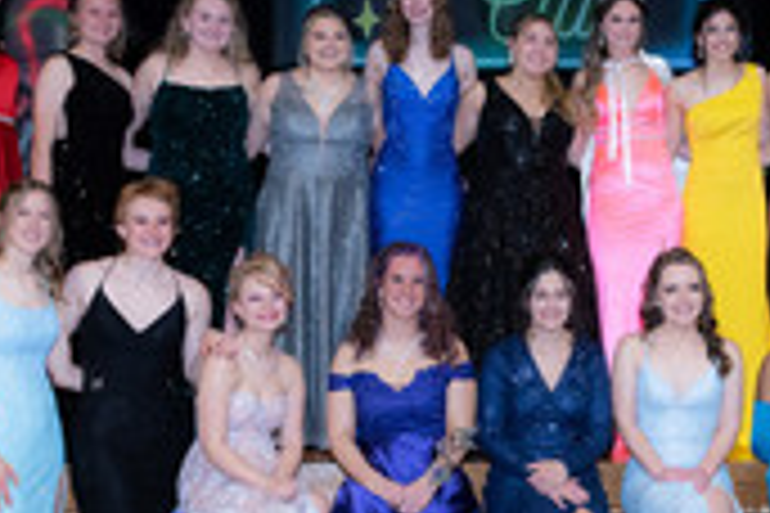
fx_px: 1754
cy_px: 291
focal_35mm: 82
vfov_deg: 16.6
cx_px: 530
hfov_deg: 24.6
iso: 2000
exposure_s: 1/125
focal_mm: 32
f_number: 6.3
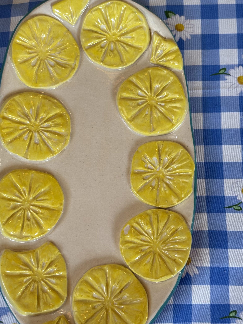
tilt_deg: -73.2
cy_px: 169
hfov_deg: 22.9
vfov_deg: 30.3
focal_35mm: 64
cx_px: 94
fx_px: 599
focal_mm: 5.96
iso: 40
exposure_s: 1/50
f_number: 1.6
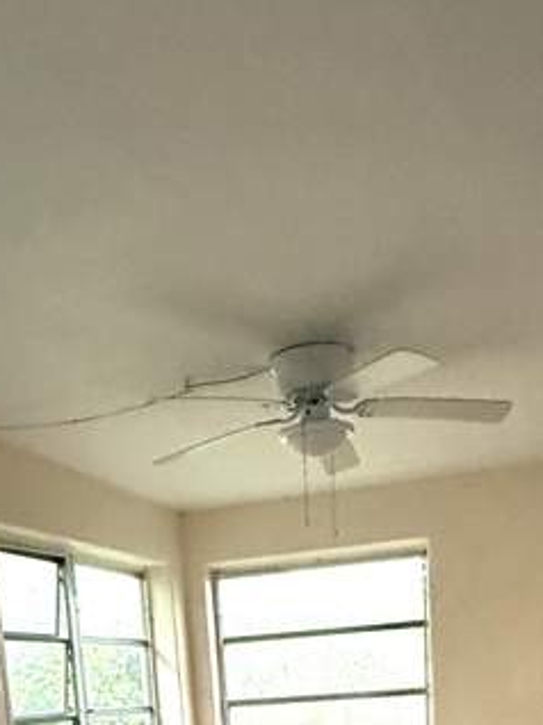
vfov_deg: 31.4
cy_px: 939
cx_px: 226
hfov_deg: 30.8
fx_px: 984
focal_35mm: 47
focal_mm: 2.22
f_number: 2.2
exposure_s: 1/60
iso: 640
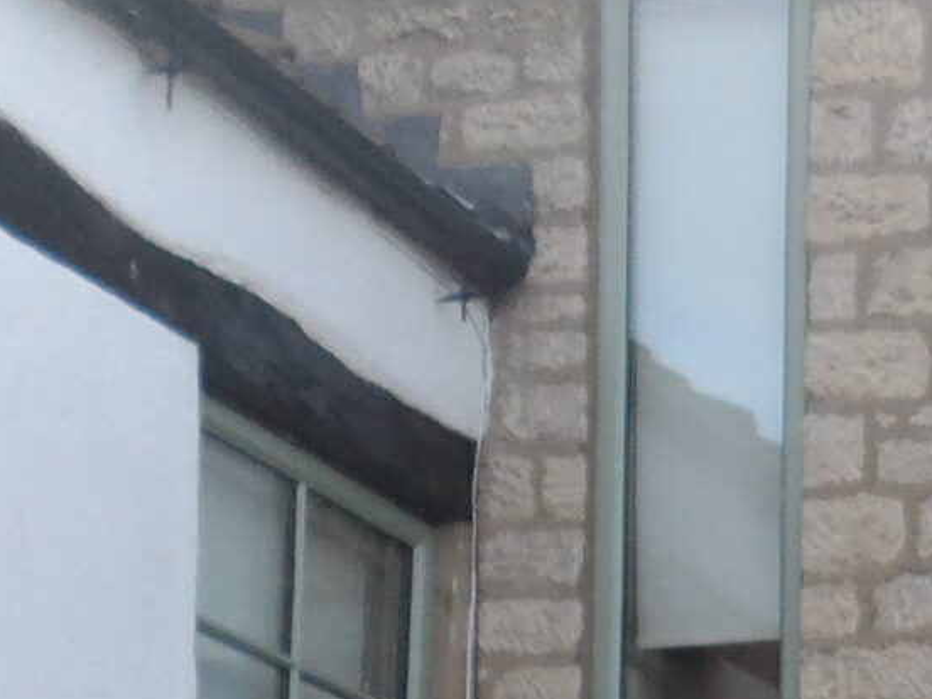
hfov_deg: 15.3
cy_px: 1346
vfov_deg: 11.6
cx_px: 1533
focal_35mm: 116
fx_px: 3123
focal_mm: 4.5
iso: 120
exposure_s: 1/750
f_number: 2.5
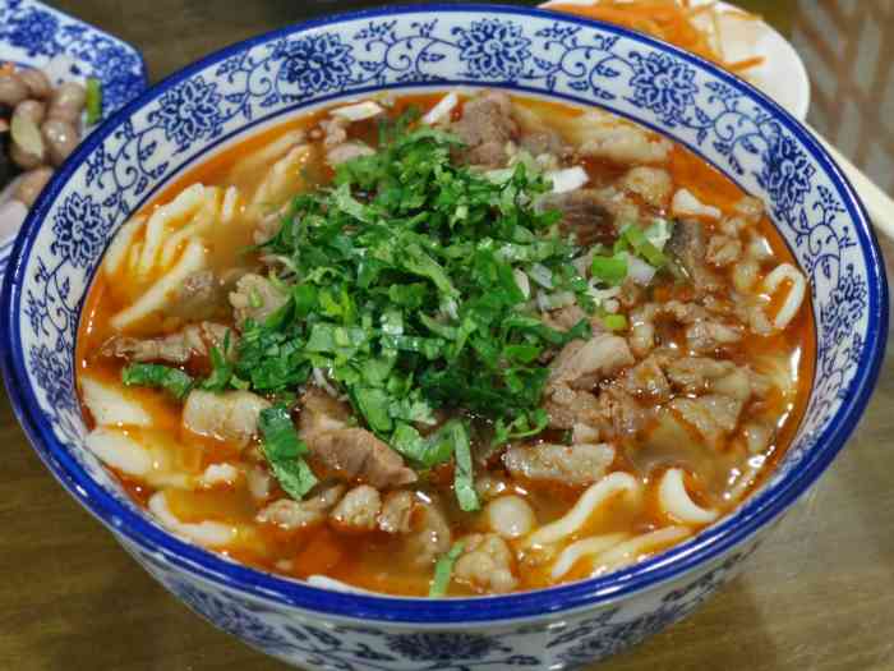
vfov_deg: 27.0
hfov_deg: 35.5
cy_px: 336
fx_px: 1395
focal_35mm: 54
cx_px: 447
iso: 320
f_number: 4
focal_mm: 3.95
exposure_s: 1/33.3
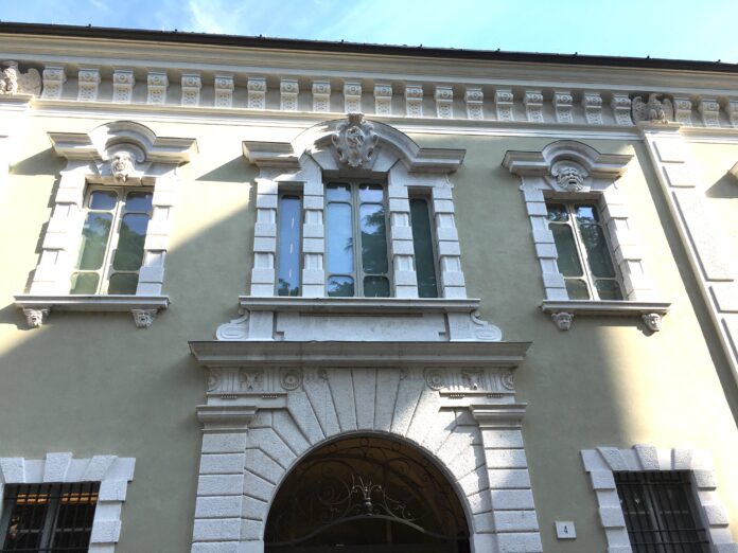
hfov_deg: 61.7
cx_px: 369
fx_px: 618
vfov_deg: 48.2
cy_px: 276
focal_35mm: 29
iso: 25
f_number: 2.2
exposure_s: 1/950
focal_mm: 4.15
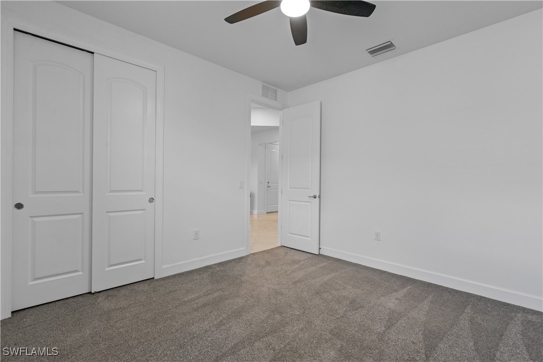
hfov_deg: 96.7
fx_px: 241
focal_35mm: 16
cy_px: 181
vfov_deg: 73.7
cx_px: 272
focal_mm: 16
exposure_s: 1/20
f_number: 8
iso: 400
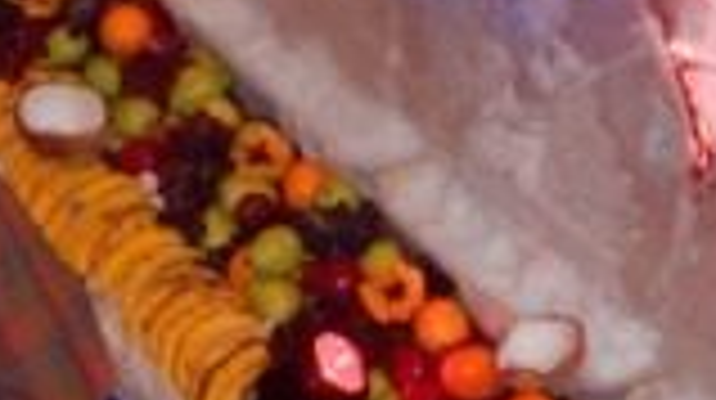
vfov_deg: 4.8
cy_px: -90
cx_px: 761
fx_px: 4760
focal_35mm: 251
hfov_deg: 8.5
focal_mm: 18.7
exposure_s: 1/60
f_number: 4.1
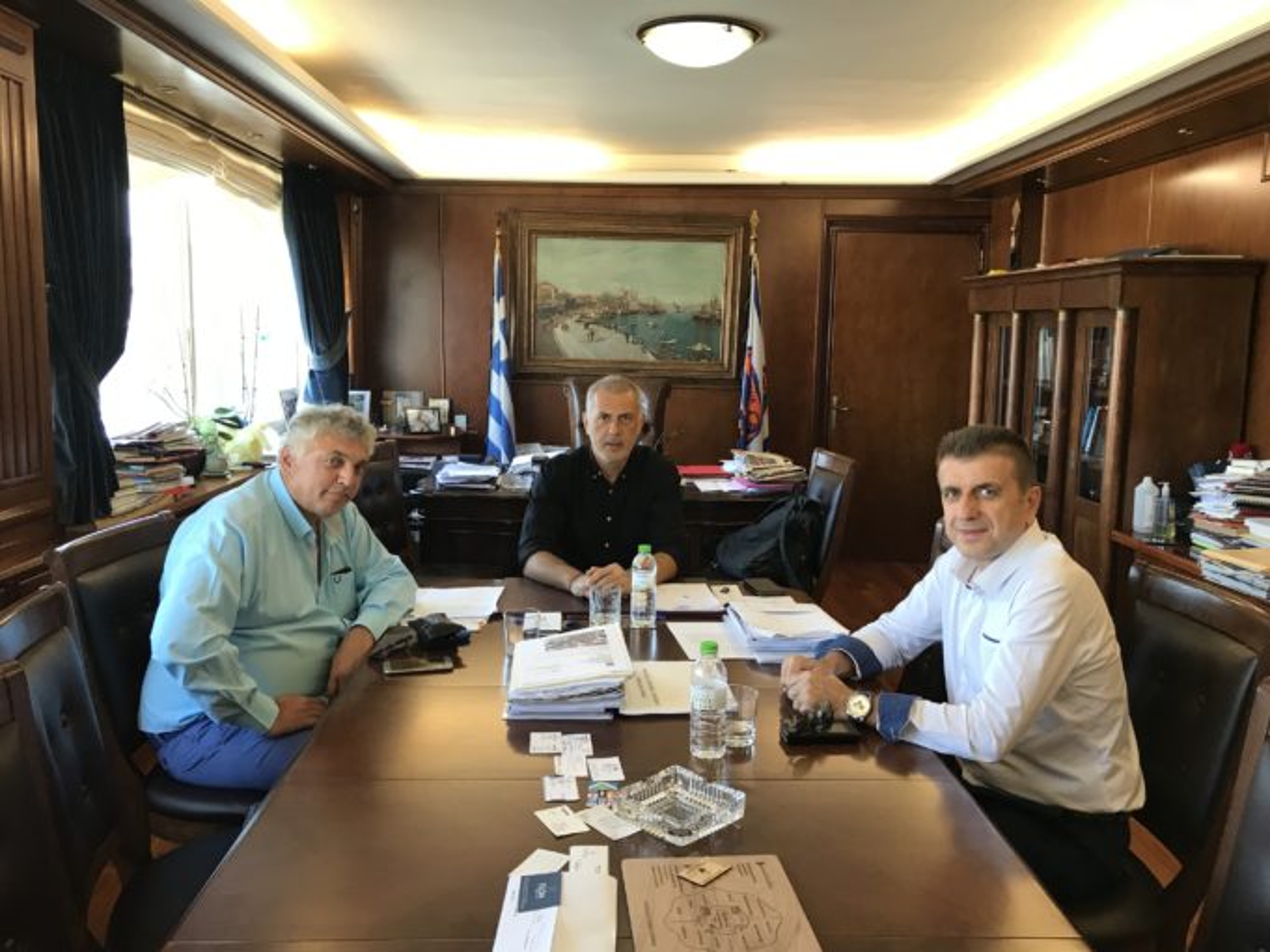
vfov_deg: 49.8
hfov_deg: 63.4
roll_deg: -1.0
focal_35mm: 28
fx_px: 1027
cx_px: 635
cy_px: 476
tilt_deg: -9.2
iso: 32
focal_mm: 3.99
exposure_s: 1/33
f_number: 1.8
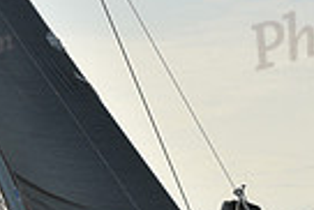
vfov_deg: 4.6
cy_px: 375
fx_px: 2611
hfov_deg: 6.9
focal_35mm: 299
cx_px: 134
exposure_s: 1/800
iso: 250
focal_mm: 70
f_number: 9
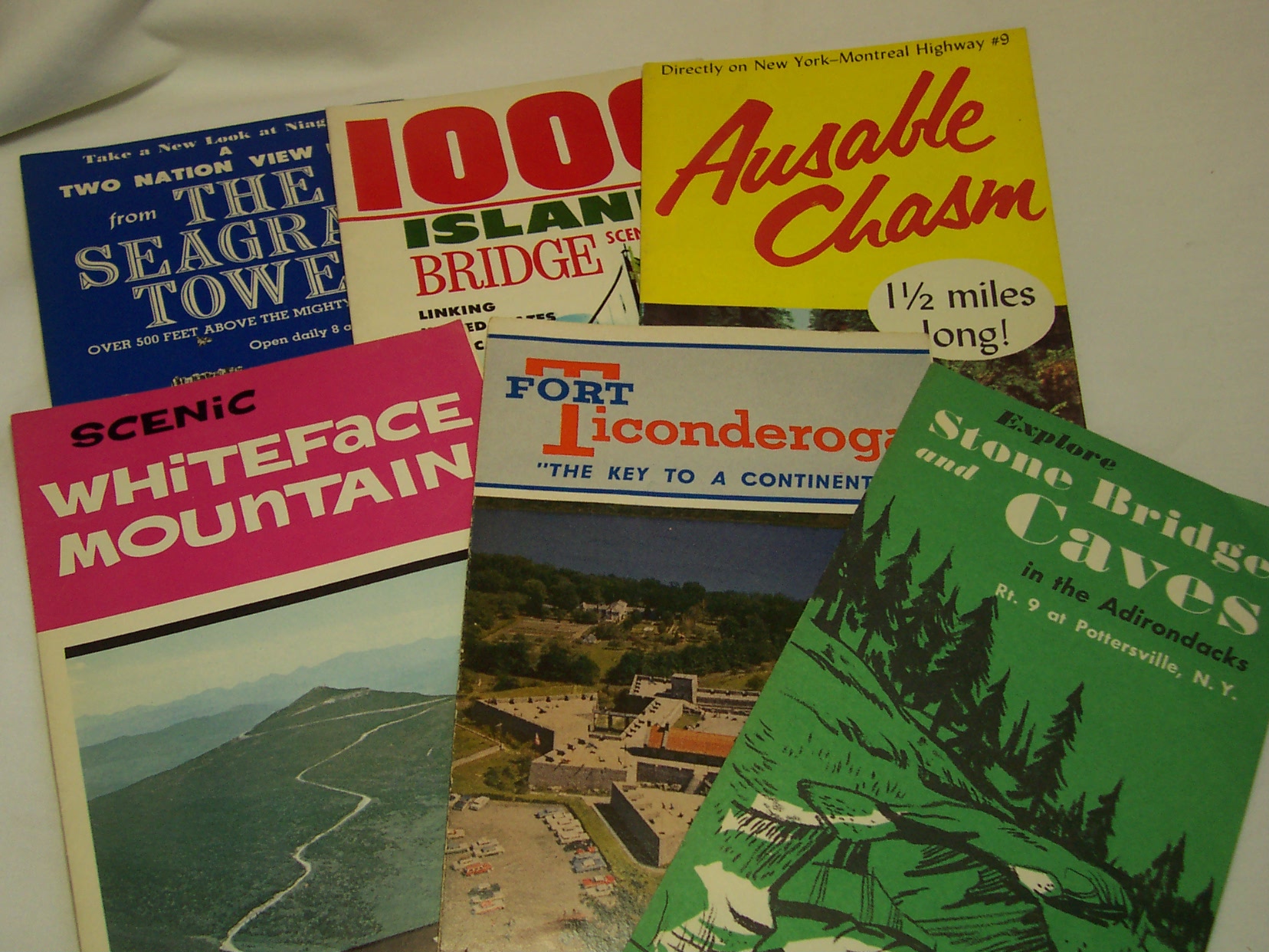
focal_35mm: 37
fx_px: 1356
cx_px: 634
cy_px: 476
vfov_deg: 38.7
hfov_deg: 50.1
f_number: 2.8
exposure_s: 1/90
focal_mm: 5.6
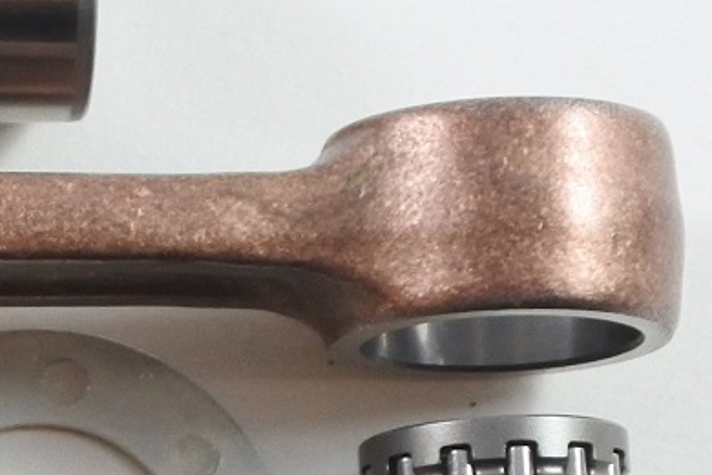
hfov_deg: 10.1
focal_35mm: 200
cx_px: -226
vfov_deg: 6.8
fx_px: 3955
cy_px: 534
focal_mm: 15.3
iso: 800
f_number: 4.2
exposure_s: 1/125
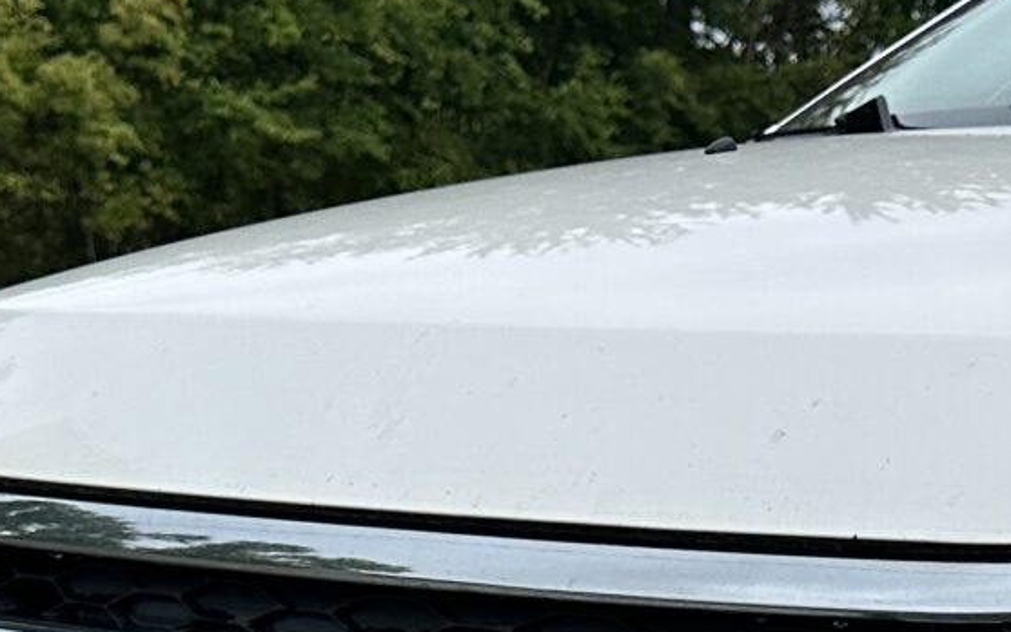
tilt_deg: -12.7
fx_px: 3223
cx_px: 1370
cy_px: 964
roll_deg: -1.3
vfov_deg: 10.8
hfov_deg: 16.7
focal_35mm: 117
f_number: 1.78
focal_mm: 6.86
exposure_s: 1/1949
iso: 80
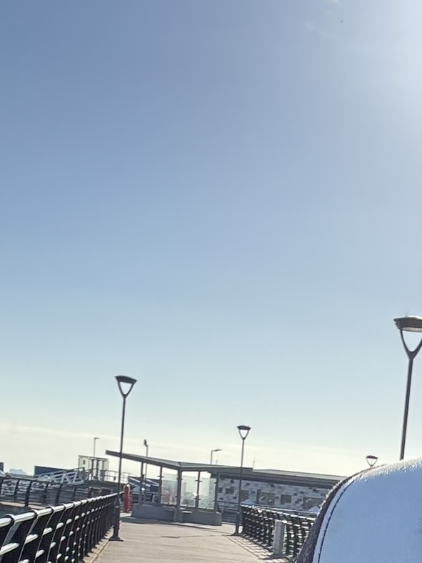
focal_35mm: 78
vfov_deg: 22.5
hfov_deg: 18.6
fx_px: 1268
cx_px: 377
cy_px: 726
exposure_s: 1/1080
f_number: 1.9
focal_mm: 2.69
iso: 25
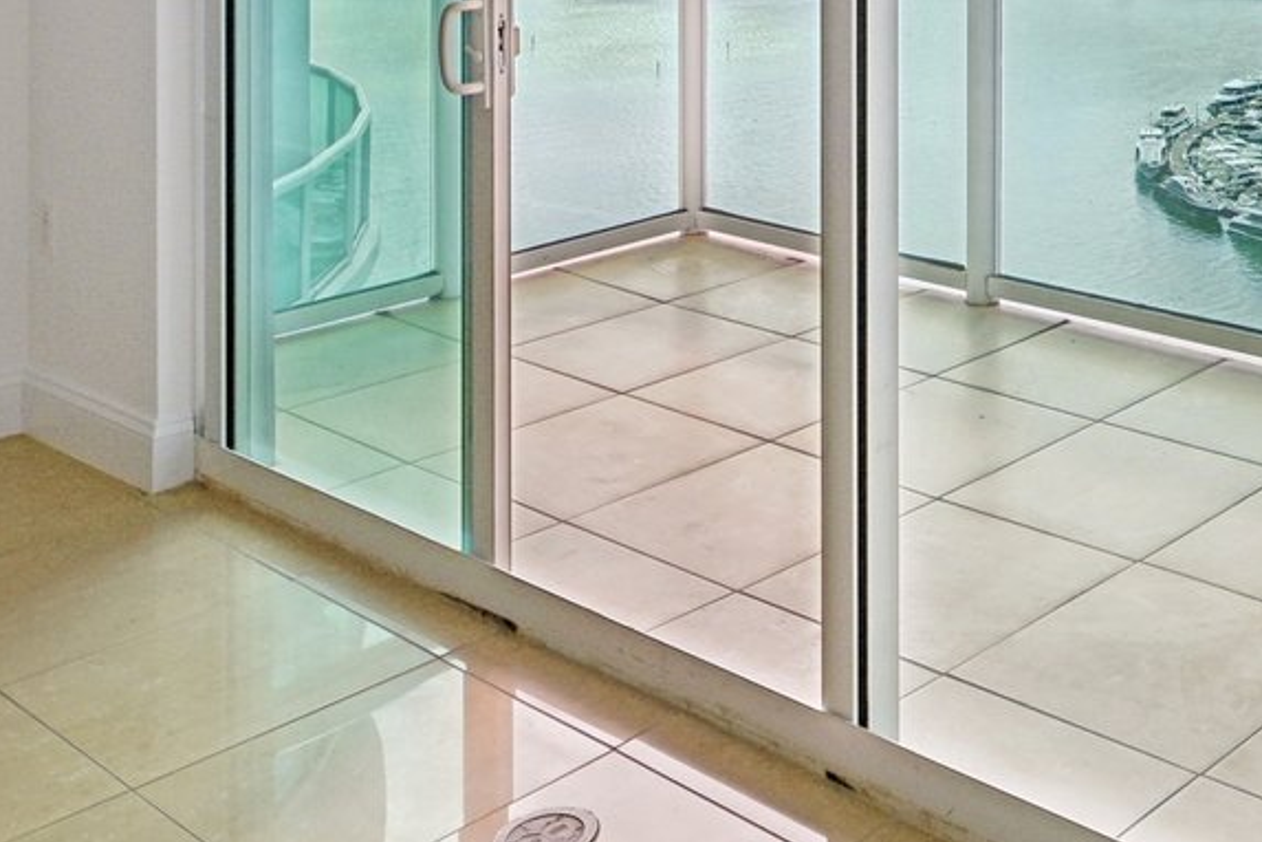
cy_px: -228
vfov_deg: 24.0
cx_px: 1251
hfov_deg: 35.9
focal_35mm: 50
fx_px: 1753
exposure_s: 1/160
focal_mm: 14
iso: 100
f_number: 8
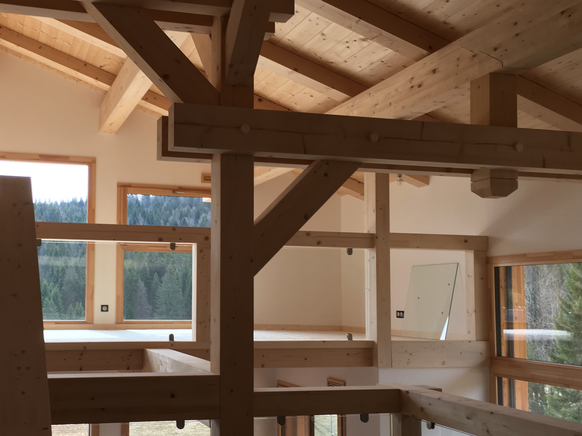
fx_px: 740
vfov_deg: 32.8
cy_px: 246
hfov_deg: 42.3
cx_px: 189
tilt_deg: +3.4
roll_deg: -0.6
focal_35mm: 44
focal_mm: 4.15
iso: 25
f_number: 2.2
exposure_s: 1/142
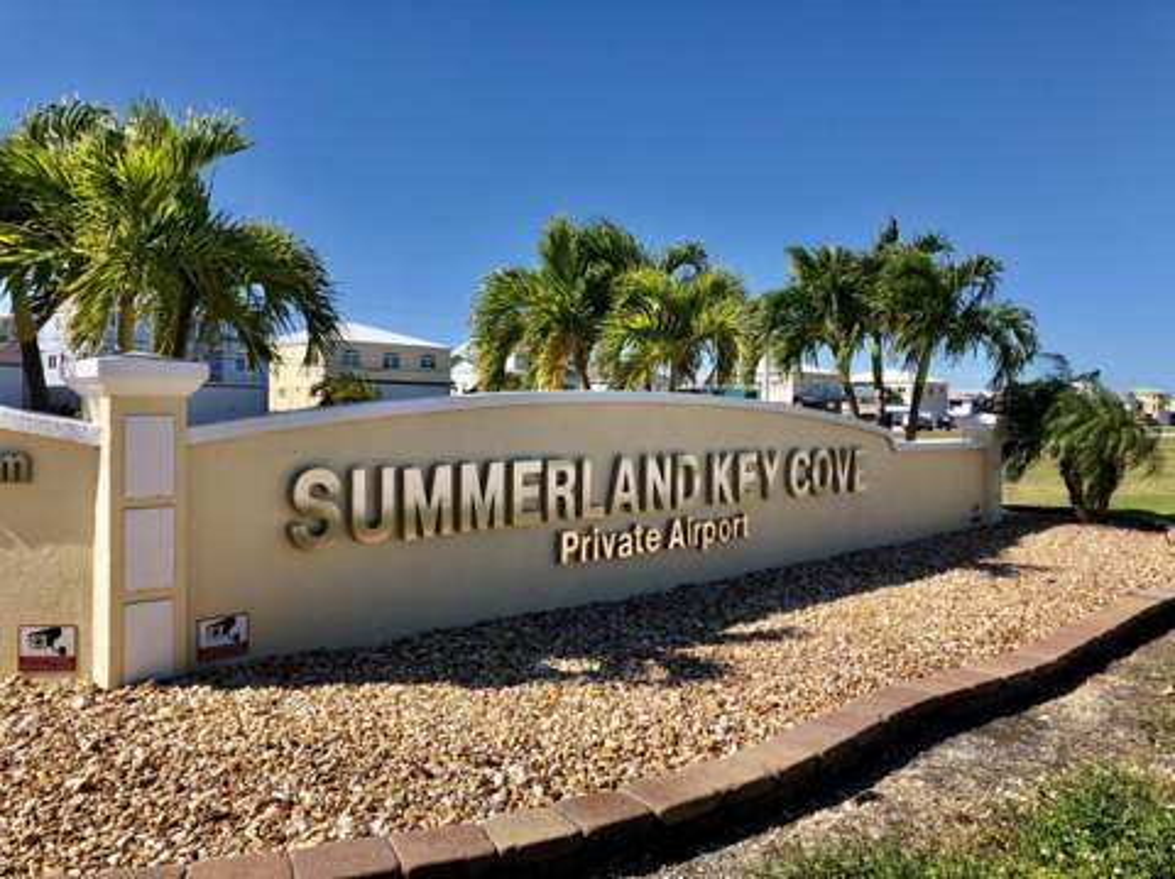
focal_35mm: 28
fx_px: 949
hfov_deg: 63.5
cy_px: 440
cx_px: 588
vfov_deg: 49.7
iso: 20
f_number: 1.8
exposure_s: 1/2024
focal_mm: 3.99
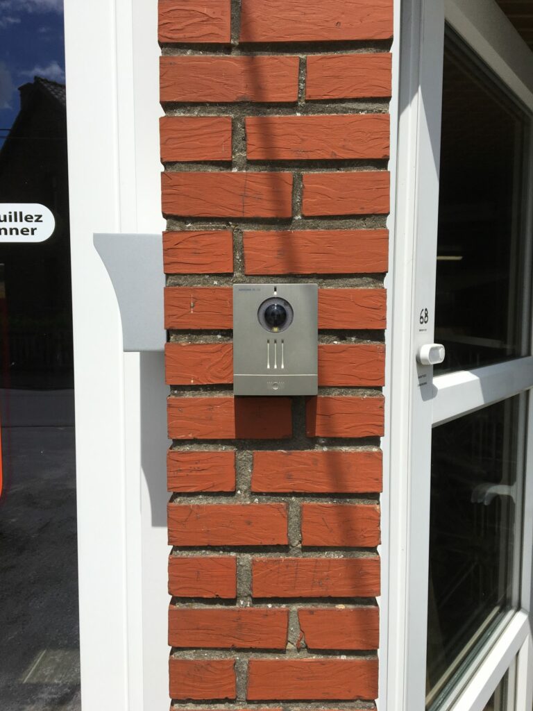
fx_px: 595
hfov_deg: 48.2
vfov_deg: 61.7
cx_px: 266
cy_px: 356
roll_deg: -0.4
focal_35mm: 29
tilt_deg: -3.3
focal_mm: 4.15
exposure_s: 1/4049
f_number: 2.2
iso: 25
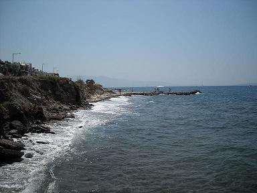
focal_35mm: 35
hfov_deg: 52.6
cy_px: 96
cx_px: 128
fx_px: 260
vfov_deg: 40.7
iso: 64
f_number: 5.6
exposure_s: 1/707
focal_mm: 5.7
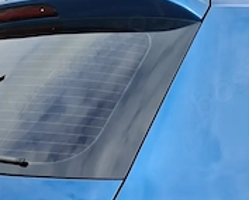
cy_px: 283
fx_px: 561
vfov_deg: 18.3
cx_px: 207
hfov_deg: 24.5
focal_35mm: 76
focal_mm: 5.54
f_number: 1.8
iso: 50
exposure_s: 1/1199
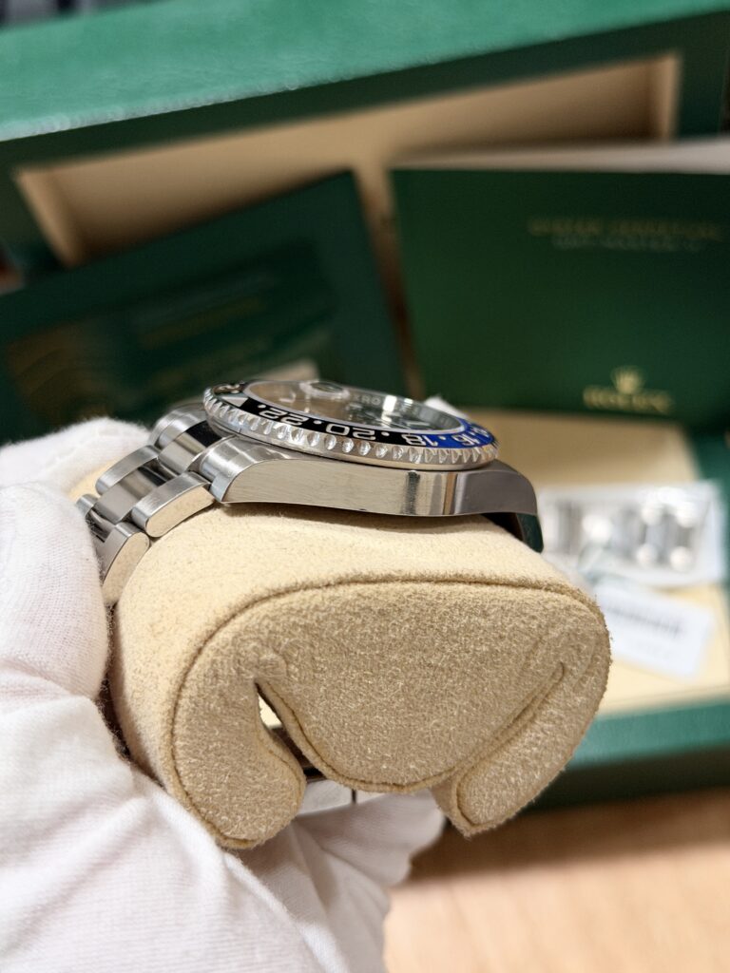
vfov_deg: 39.7
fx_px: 1350
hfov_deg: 30.3
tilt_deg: -61.8
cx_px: 365
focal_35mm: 48
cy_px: 486
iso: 200
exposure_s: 1/40
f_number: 1.78
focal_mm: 6.76
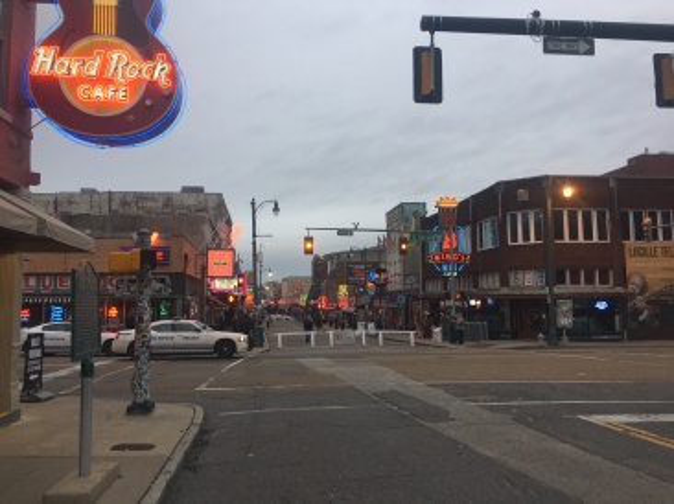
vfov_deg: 48.2
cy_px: 252
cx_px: 337
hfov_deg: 61.7
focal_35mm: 29
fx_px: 564
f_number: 2.2
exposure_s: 1/120
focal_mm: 4.15
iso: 40
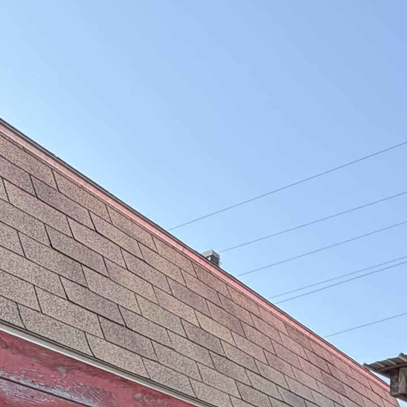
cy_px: 596
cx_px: 311
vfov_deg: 25.5
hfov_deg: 32.1
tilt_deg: +2.8
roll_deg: +0.4
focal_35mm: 52
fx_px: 692
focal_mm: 2.22
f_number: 2.2
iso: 50
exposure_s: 1/228
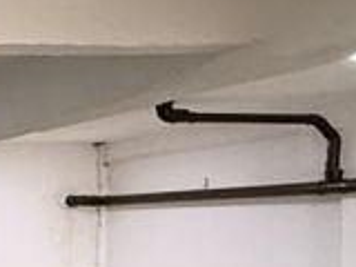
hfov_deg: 12.8
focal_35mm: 102
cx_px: -580
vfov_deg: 14.1
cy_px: 313
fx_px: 1049
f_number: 2.2
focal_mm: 2.22
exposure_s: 1/60
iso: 400
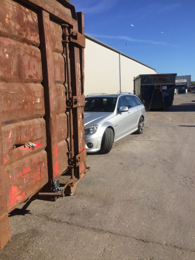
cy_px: 130
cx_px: 98
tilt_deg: -9.9
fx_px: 218
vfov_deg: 61.7
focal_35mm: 29
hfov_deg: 48.2
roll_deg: +1.5
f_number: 2.2
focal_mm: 4.15
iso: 32
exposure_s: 1/2639
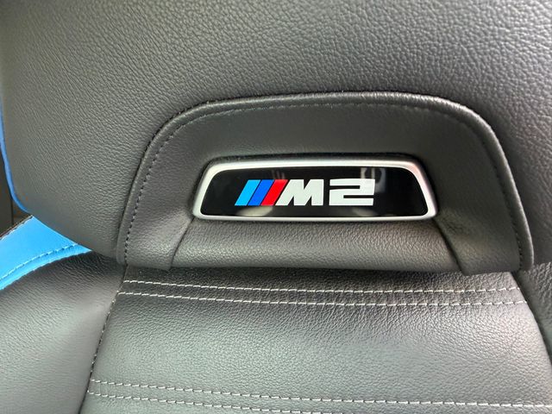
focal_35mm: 24
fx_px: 383
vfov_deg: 56.8
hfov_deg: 71.6
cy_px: 207
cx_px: 276
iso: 250
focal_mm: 2.22
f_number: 2.2
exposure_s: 1/99
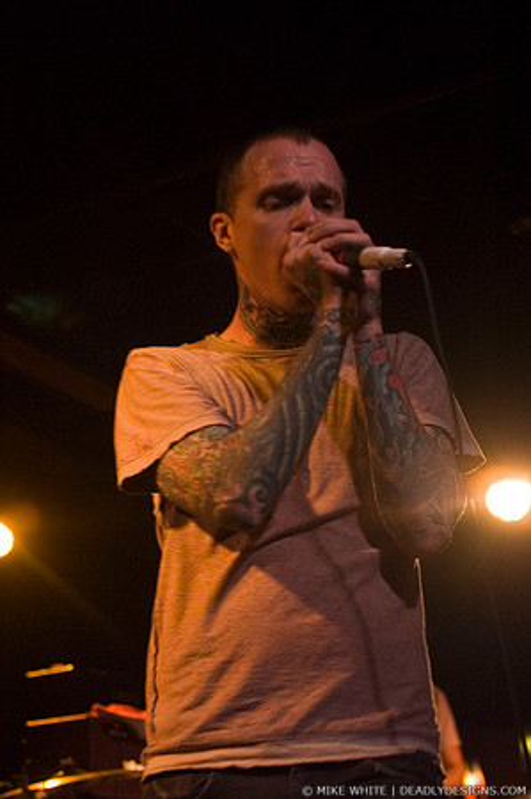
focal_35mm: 60
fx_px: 1330
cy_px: 400
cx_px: 266
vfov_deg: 33.4
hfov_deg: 22.6
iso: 800
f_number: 3.2
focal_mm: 40
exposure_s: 1/100
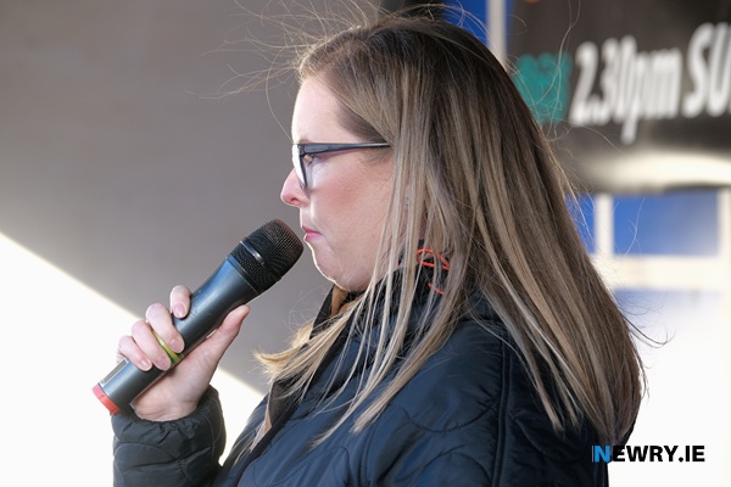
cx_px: 366
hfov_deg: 14.0
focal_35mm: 147
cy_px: 244
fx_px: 2985
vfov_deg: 9.3
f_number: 3.6
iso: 800
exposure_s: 1/450
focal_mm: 98.2
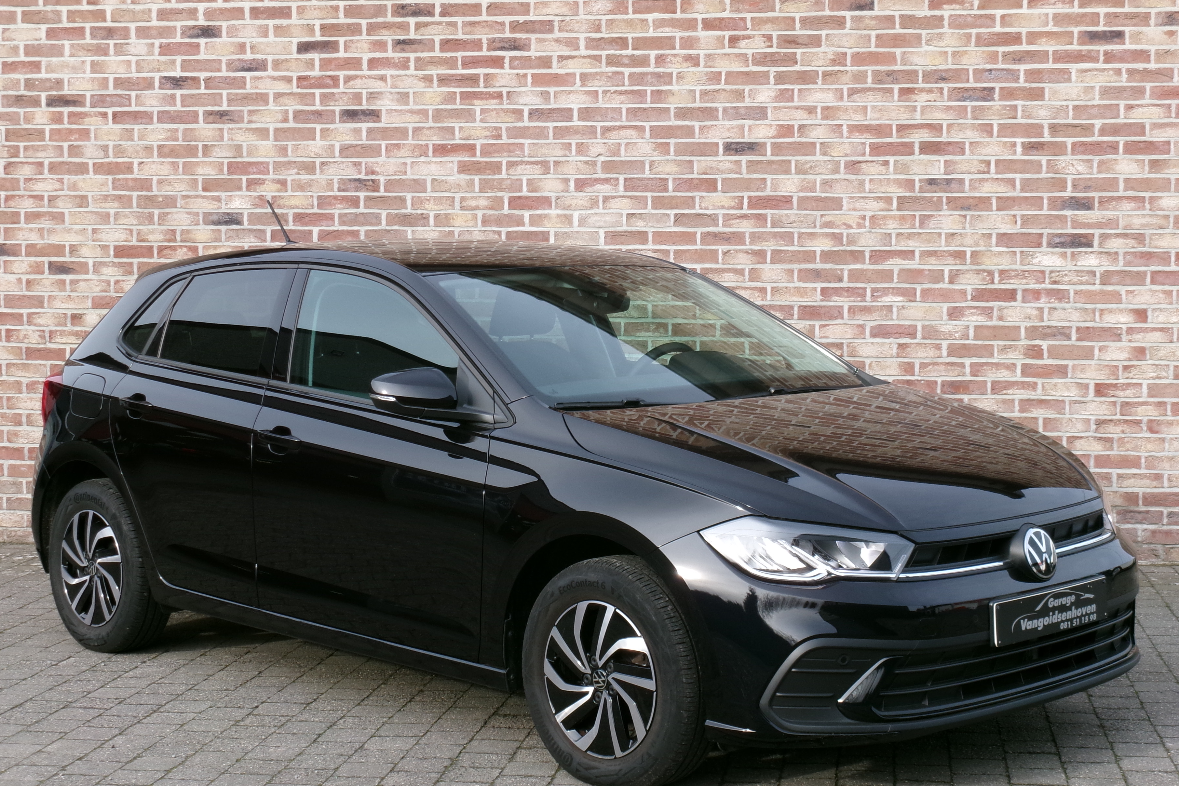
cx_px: 586
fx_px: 2194
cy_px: 419
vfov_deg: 20.3
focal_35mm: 67
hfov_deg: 30.1
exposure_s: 1/140
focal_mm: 11.5
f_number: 5.2
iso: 100
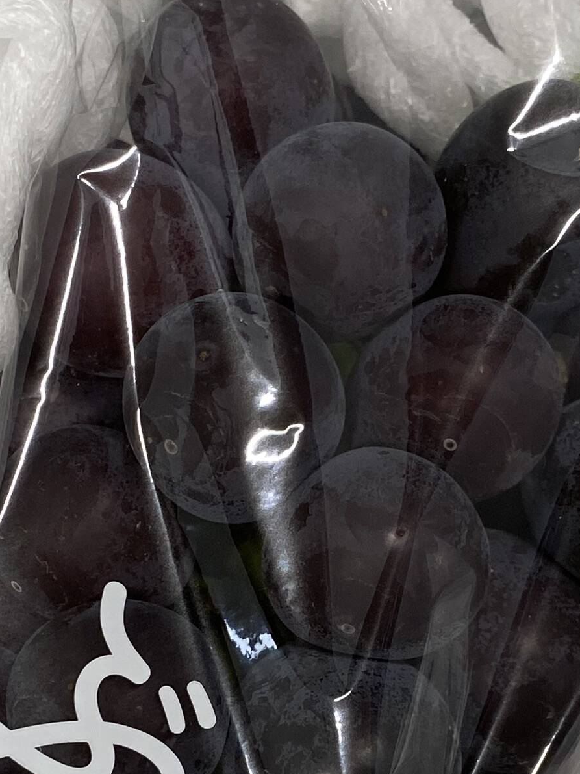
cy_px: 711
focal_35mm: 88
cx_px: 262
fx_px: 1966
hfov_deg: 16.8
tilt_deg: -86.5
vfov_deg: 21.7
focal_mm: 4.25
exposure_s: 1/121
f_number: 1.8
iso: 125
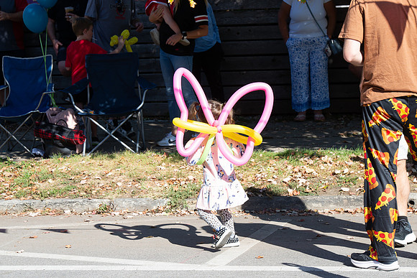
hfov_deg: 17.6
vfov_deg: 11.8
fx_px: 1344
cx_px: 208
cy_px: 139
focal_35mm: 116
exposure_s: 1/250
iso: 200
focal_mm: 116
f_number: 9
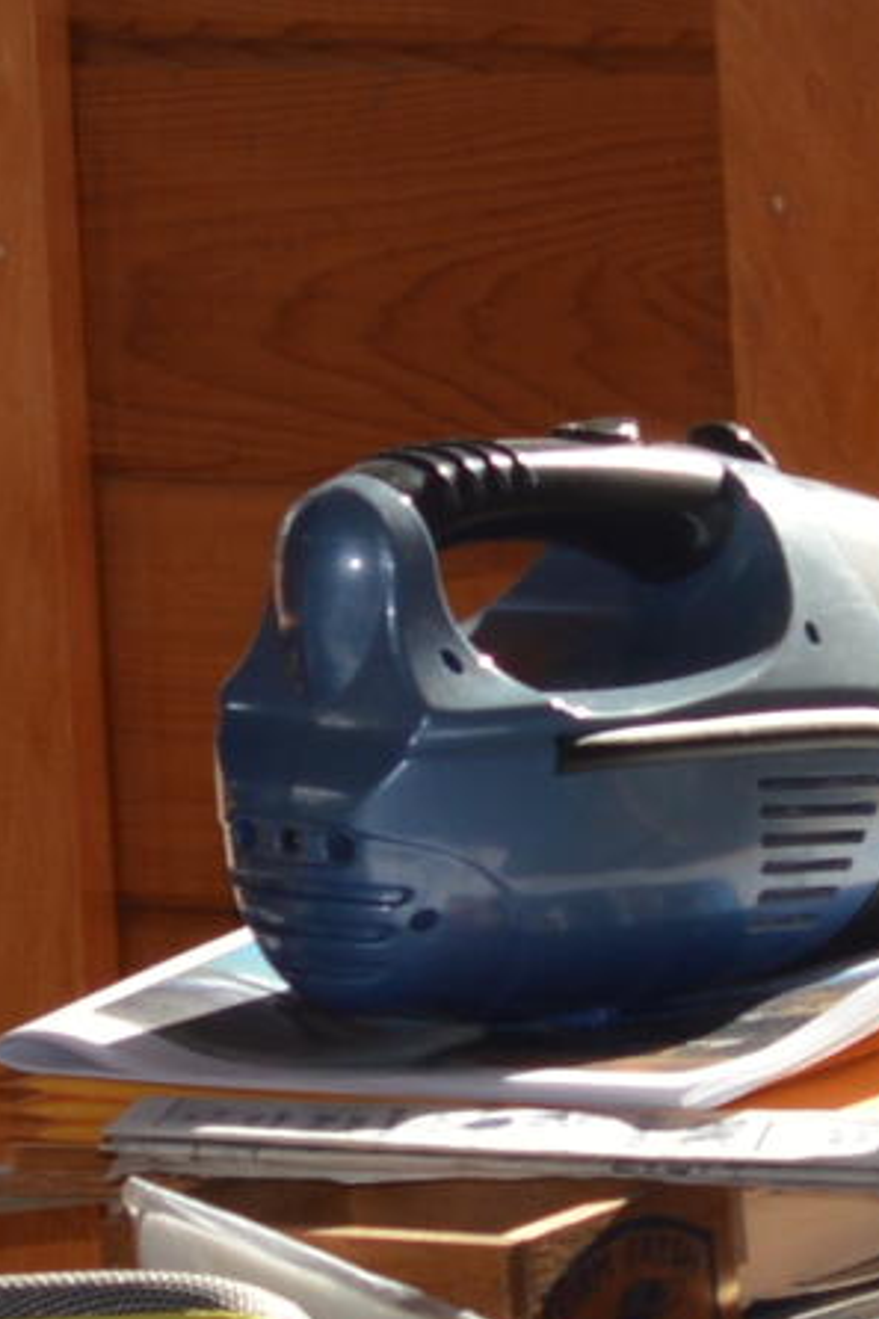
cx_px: 2711
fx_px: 18472
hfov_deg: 2.7
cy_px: -1177
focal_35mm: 504
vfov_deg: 4.1
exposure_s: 1/200
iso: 100
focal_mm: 50
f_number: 6.3
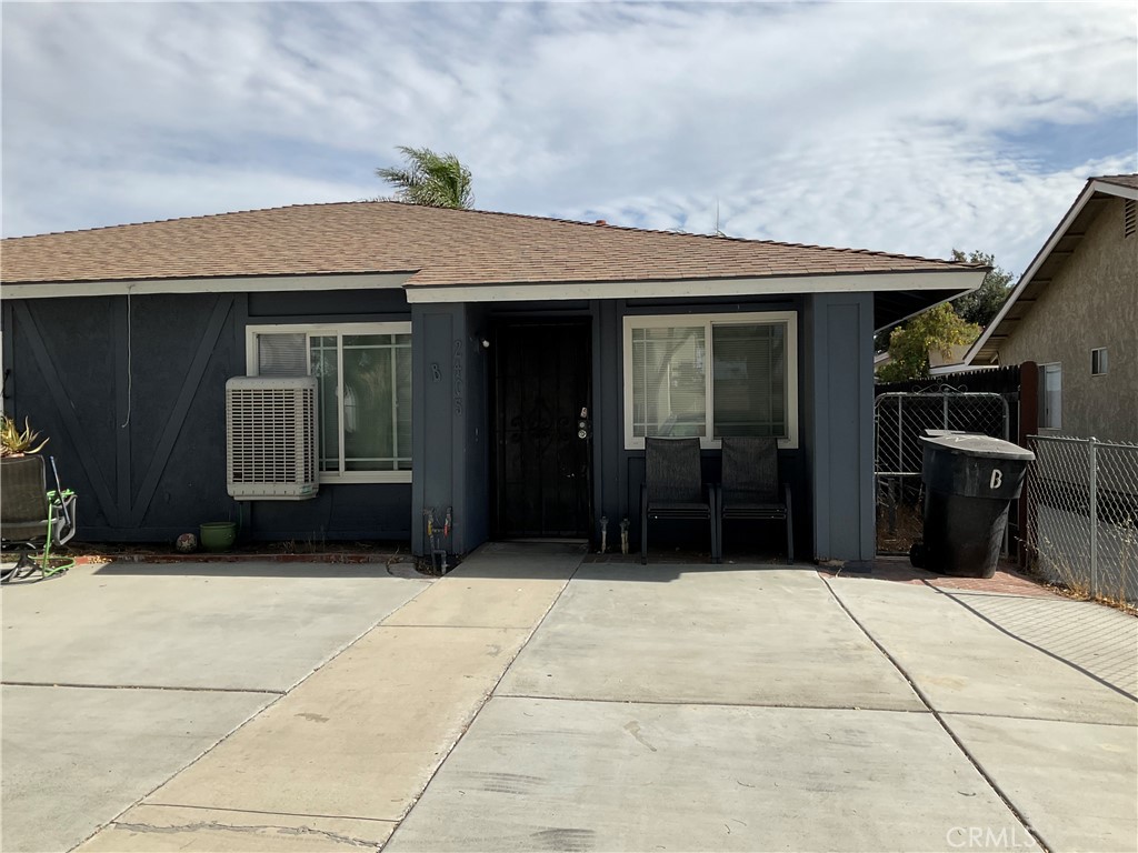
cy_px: 426
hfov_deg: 61.7
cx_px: 569
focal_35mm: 29
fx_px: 953
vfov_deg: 48.2
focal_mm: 3
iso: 16
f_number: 1.8
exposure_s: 1/2959
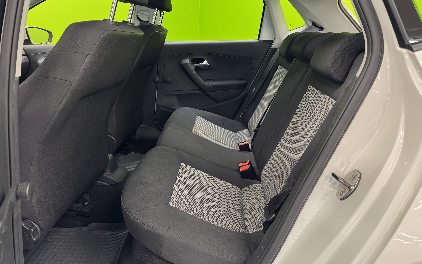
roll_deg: -2.3
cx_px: 212
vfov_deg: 47.3
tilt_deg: -12.8
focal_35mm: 26
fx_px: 299
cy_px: 105
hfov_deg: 70.4
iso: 250
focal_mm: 6.76
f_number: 1.78
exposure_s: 1/50
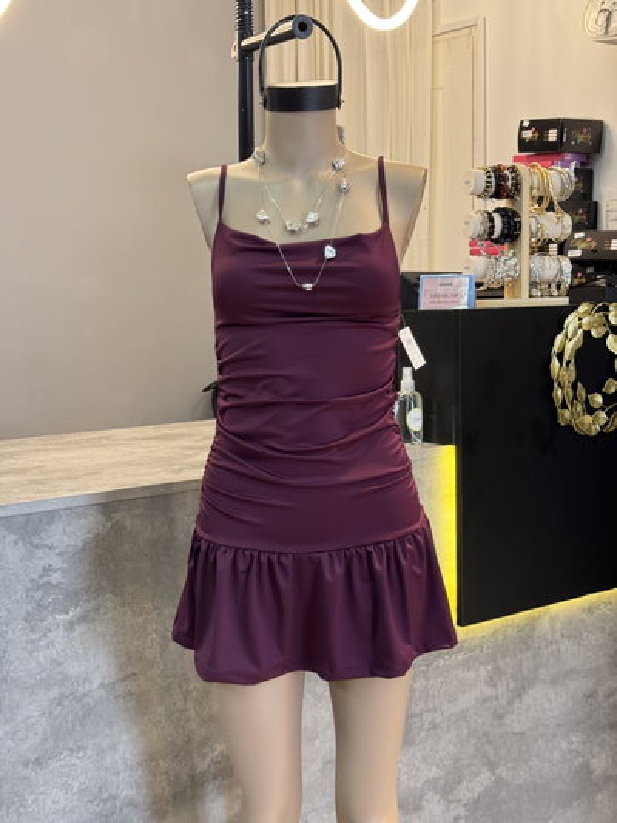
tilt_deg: -6.6
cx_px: 308
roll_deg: +2.2
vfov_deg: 39.6
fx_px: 1140
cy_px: 412
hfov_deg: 30.3
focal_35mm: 48
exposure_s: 1/100
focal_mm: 6.76
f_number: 1.78
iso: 160
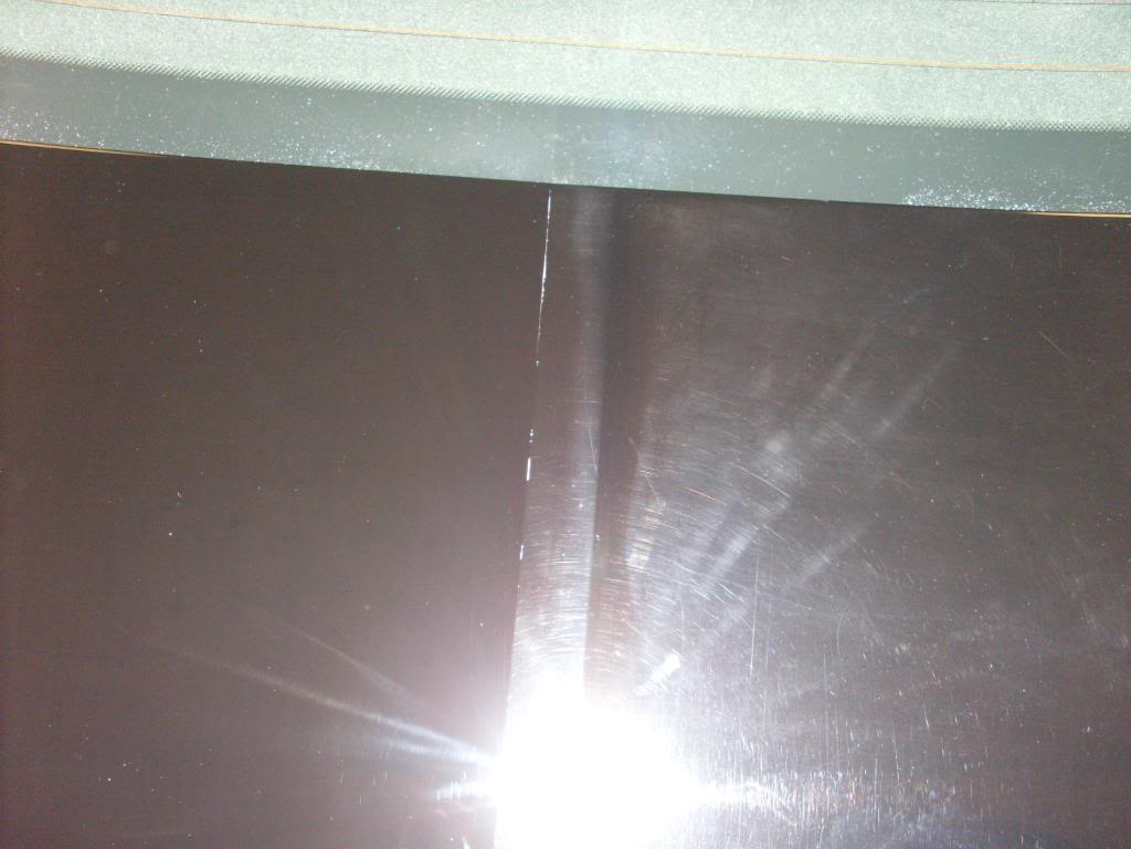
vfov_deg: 37.7
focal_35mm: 38
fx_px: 1242
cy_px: 424
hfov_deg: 49.0
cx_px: 566
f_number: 3
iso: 200
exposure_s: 1/45
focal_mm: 6.3
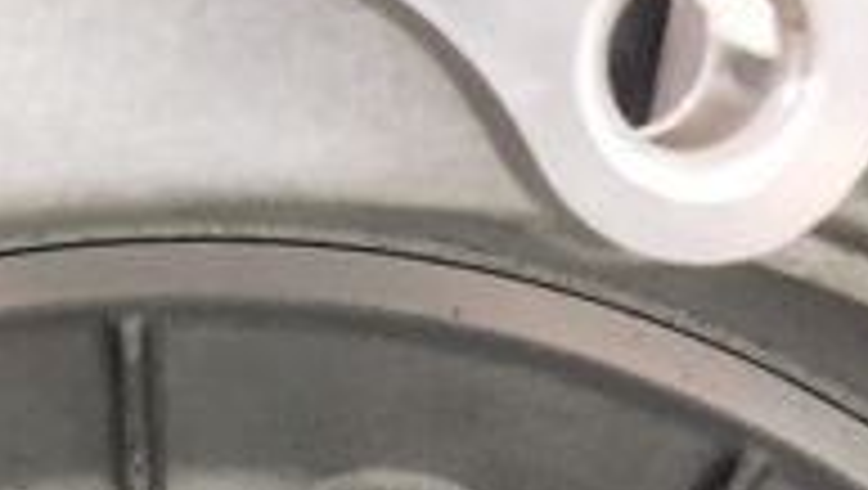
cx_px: 243
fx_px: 4216
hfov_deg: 11.7
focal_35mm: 183
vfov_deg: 5.8
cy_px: 1825
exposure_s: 1/20
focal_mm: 4.71
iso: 494
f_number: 1.79
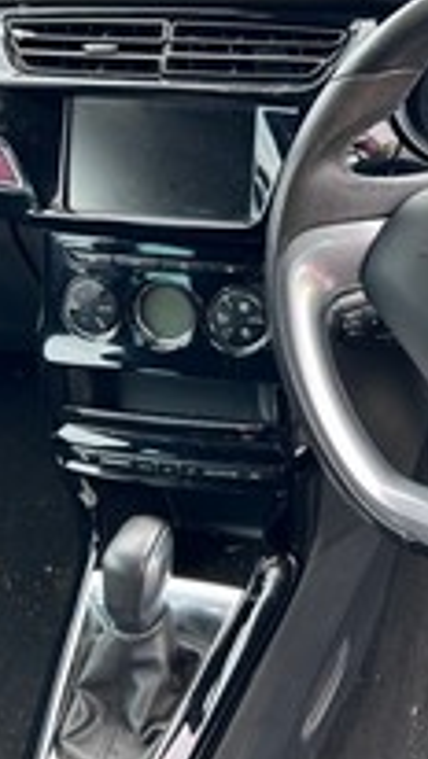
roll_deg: +0.5
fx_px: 968
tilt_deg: -31.4
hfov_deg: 23.8
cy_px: 332
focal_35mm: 48
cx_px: 432
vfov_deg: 42.8
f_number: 1.5
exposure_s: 1/121
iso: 40
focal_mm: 5.7
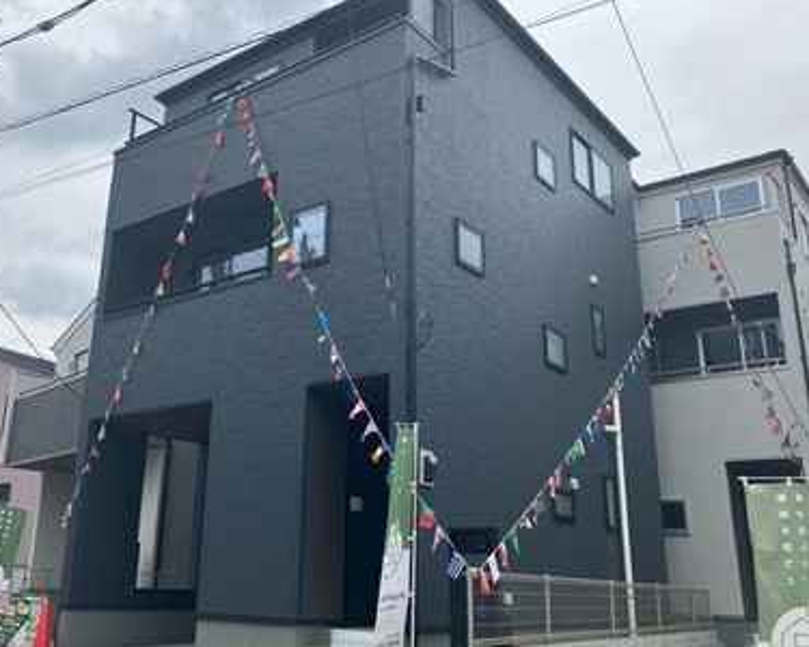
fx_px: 838
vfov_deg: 42.2
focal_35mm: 35
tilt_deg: +19.3
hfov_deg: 51.2
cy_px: 313
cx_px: 330
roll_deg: -1.0
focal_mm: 3.99
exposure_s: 1/1012
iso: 32
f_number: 1.8
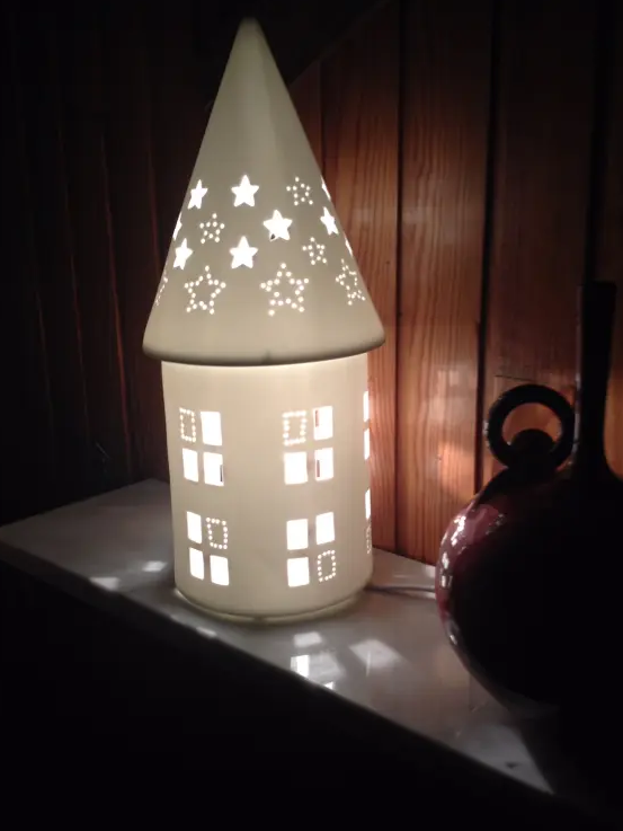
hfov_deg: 37.7
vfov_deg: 49.0
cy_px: 409
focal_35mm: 38
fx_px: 912
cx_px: 286
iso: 50
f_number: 2.4
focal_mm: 4.28
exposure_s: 1/24
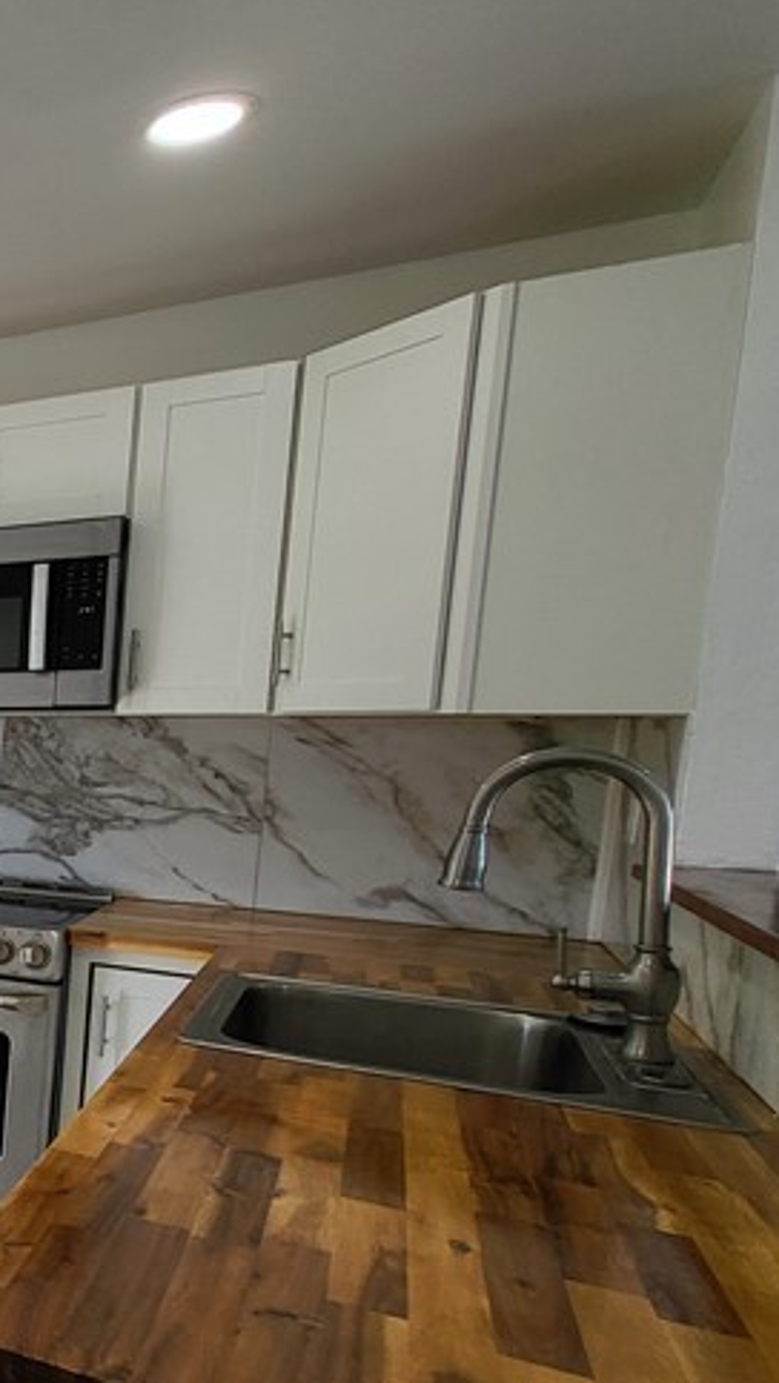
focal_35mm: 30
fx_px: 1101
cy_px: 830
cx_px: -564
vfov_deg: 63.7
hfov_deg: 23.5
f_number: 2.2
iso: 50
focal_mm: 1.74
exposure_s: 1/120
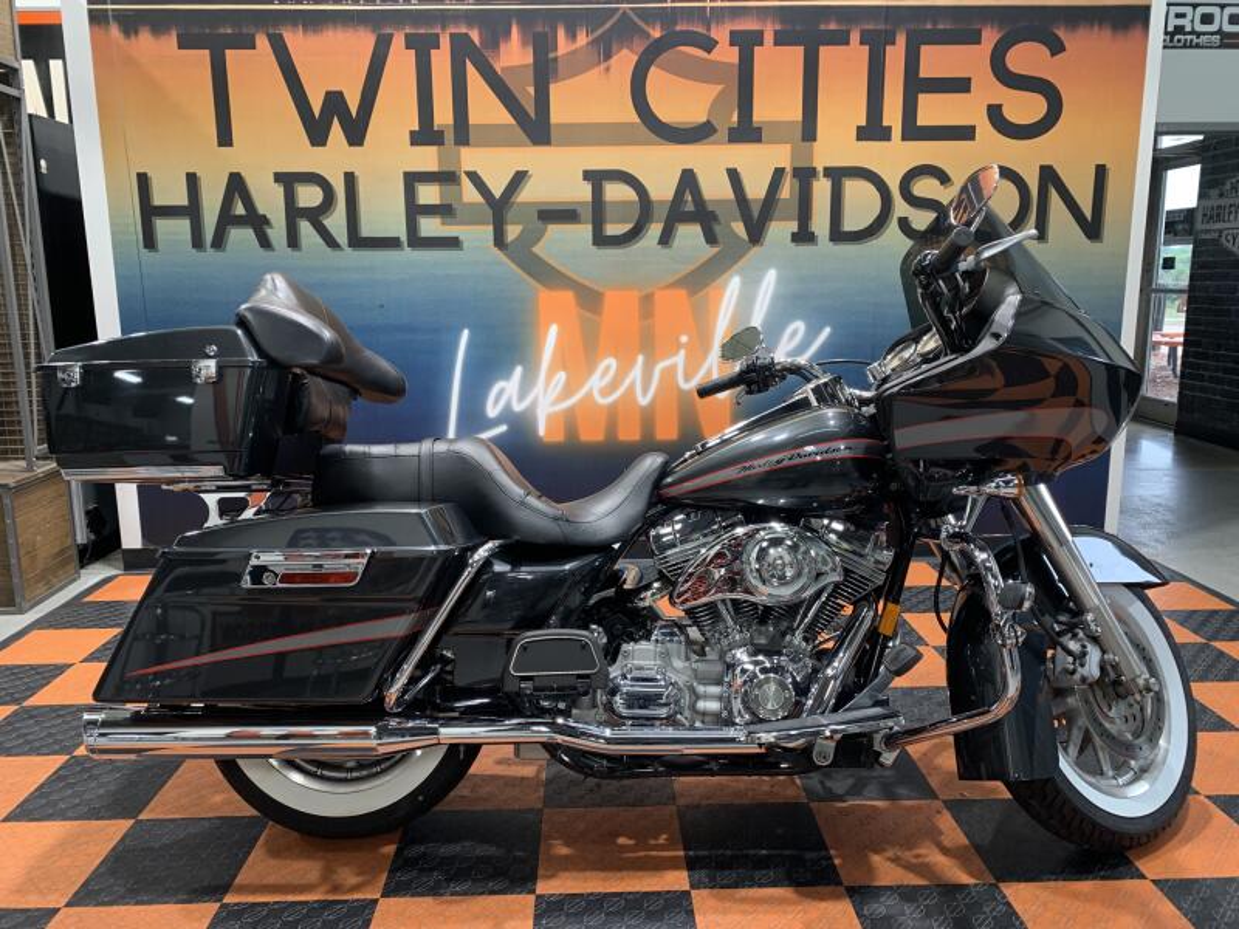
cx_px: 620
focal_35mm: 26
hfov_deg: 67.3
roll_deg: +1.0
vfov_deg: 53.1
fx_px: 931
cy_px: 464
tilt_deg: -11.4
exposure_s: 1/60
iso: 80
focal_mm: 4.25
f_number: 1.8
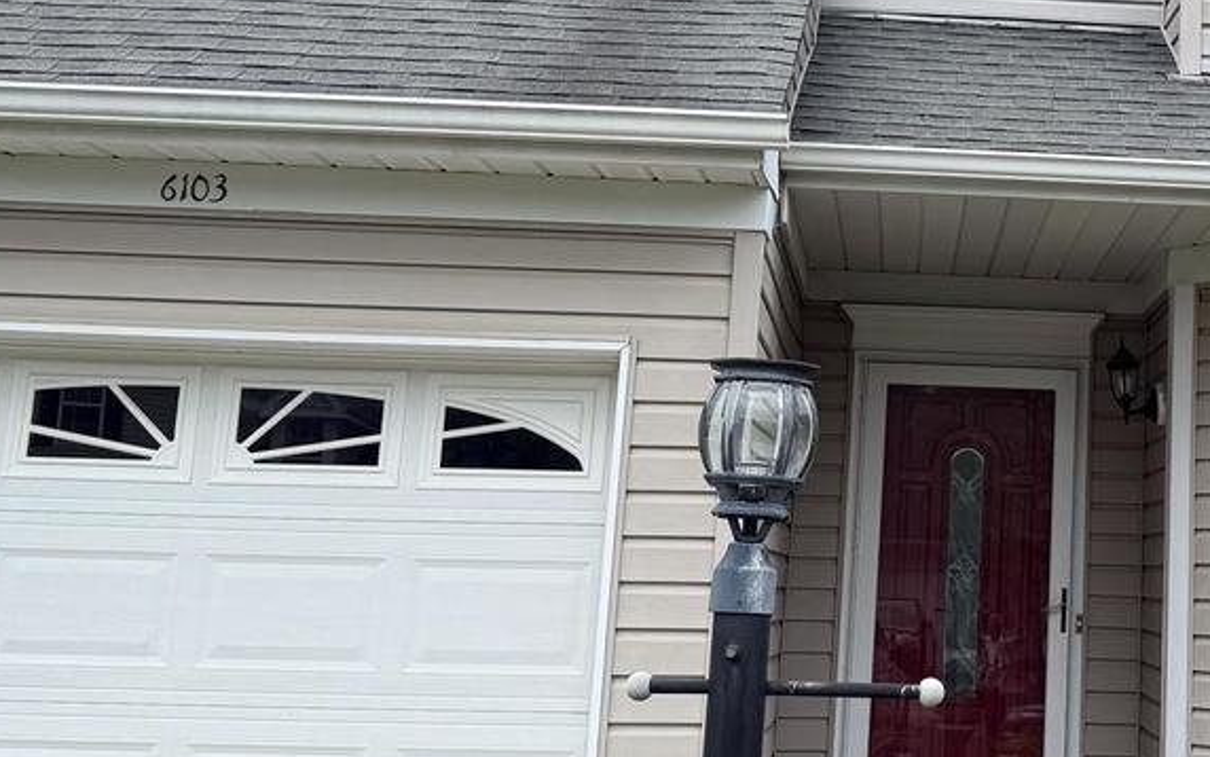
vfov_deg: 20.1
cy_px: 129
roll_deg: -1.6
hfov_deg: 30.6
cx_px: 1092
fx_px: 2111
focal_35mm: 64
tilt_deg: +11.9
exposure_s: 1/1901
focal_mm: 6.76
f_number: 1.78
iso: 80
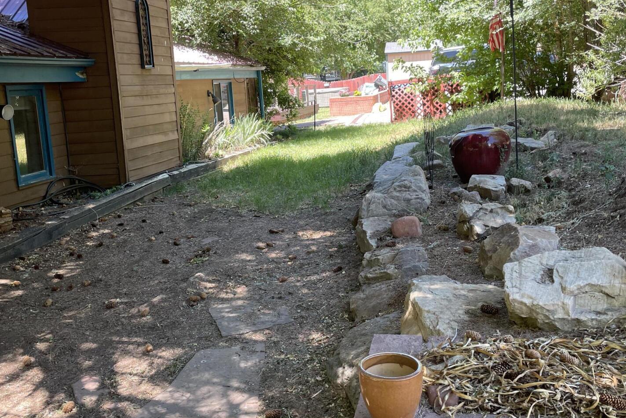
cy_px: 199
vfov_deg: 35.1
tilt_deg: -8.1
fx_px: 661
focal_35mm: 38
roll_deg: +1.2
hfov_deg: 50.7
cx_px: 302
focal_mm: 4.2
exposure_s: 1/173
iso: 40
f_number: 1.6
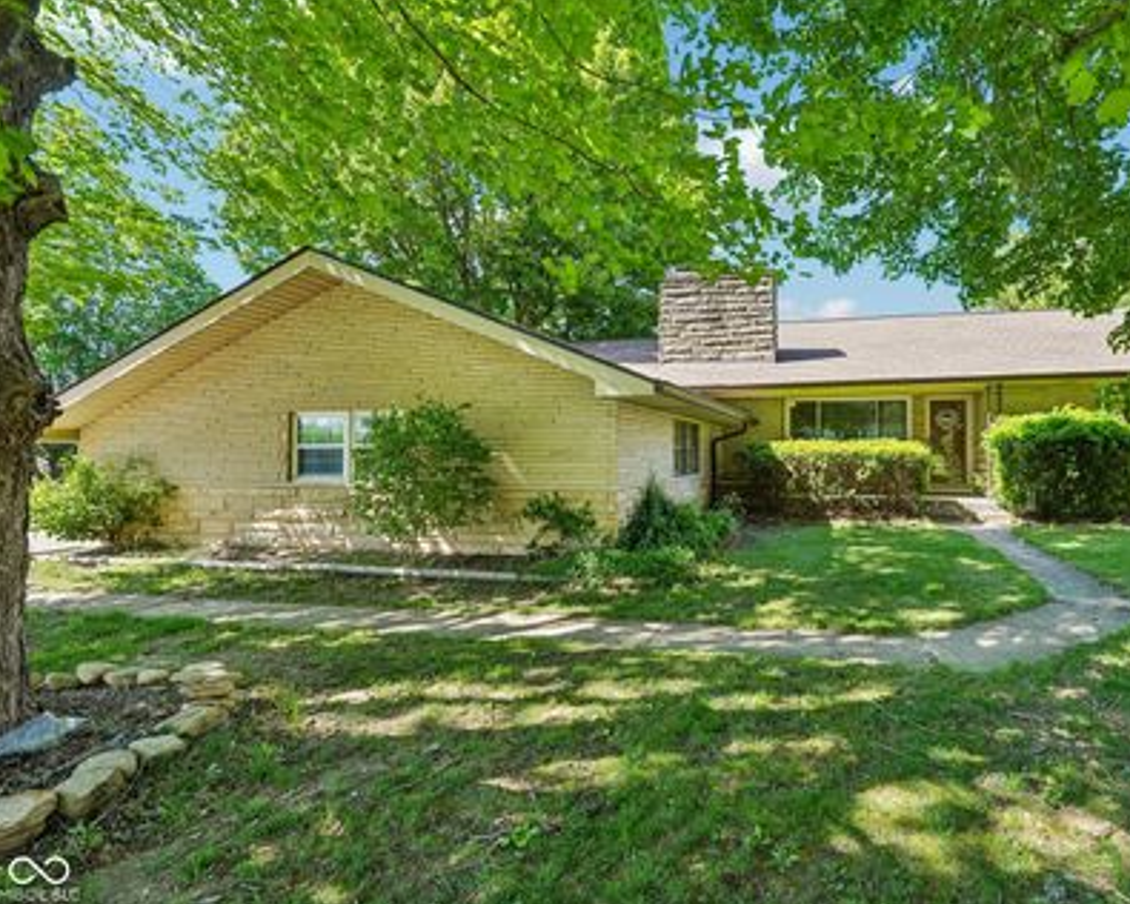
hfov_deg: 82.0
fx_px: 635
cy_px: 442
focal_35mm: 19
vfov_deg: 70.8
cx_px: 692
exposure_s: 1/30
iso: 125
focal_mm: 16
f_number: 8
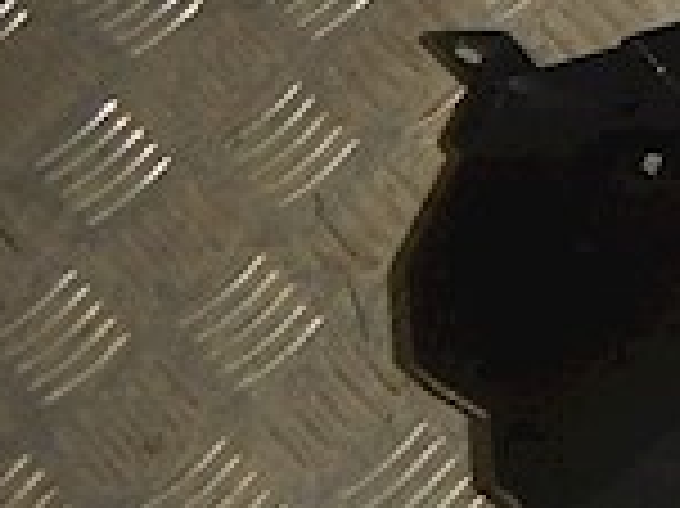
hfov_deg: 13.7
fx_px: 2336
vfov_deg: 12.4
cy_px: 252
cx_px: 1428
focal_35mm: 119
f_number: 7.8
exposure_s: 1/30
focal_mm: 5
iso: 220
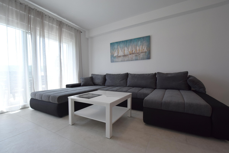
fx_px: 95
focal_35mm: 15
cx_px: 114
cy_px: 76
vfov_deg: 77.3
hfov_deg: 100.4
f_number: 5.6
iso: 400
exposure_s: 1/125
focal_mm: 10
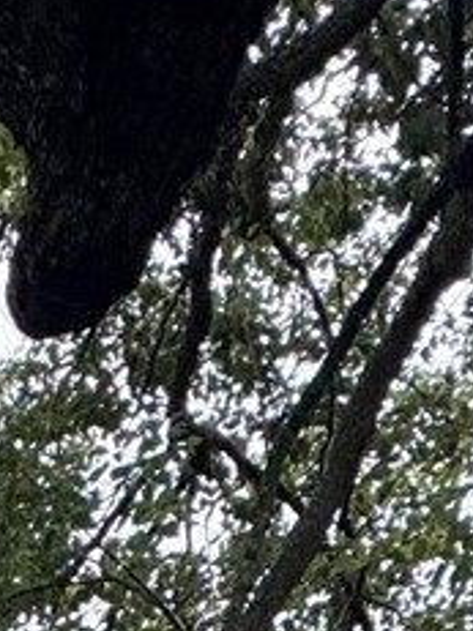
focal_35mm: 97
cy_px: 1532
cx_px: -350
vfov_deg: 13.9
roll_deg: +0.6
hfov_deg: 13.8
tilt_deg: +2.6
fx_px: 1769
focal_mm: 2.22
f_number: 2.2
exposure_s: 1/99
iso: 125
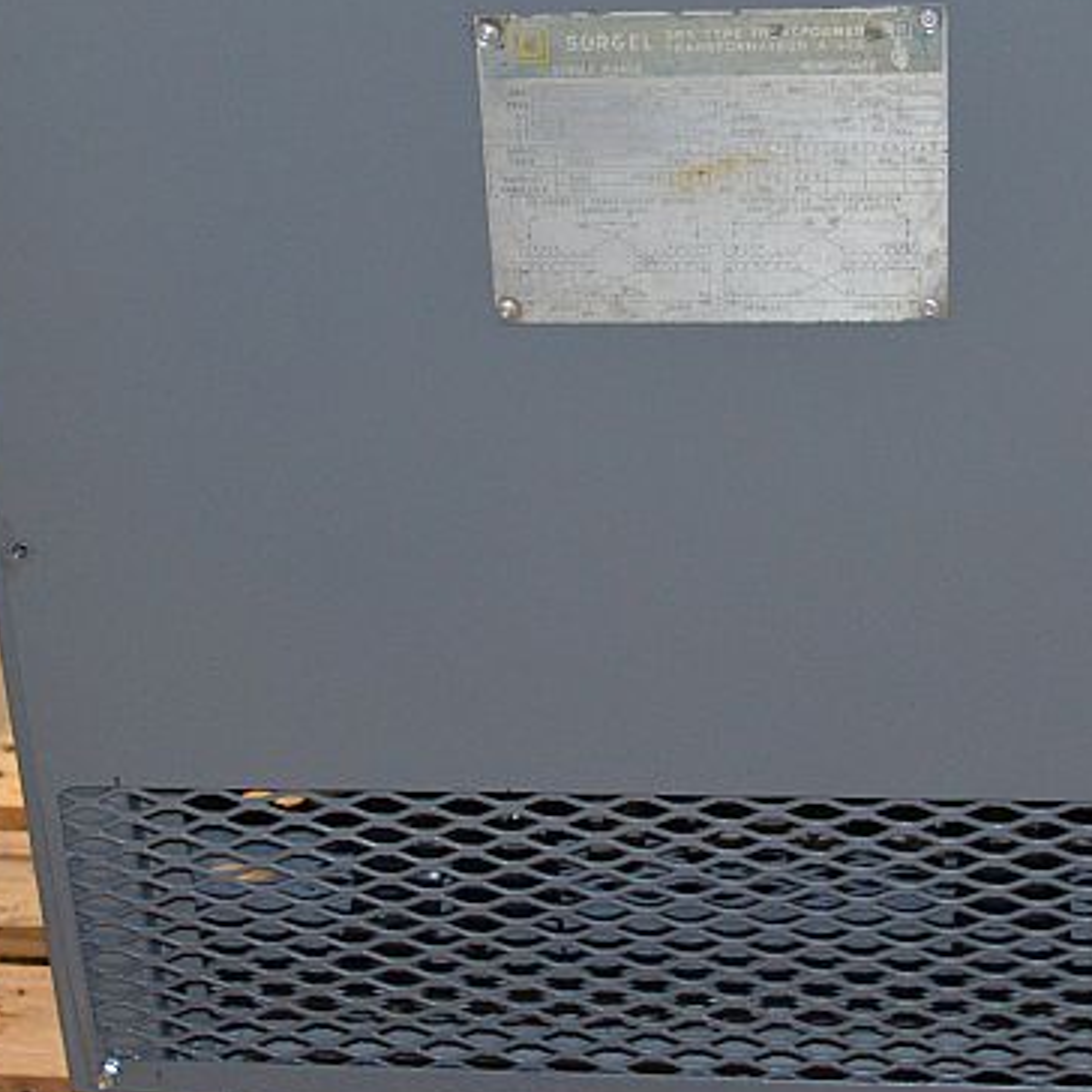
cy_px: 500
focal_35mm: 84
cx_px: 591
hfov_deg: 20.6
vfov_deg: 20.6
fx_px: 2998
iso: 1400
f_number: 4
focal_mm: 24
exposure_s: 1/60
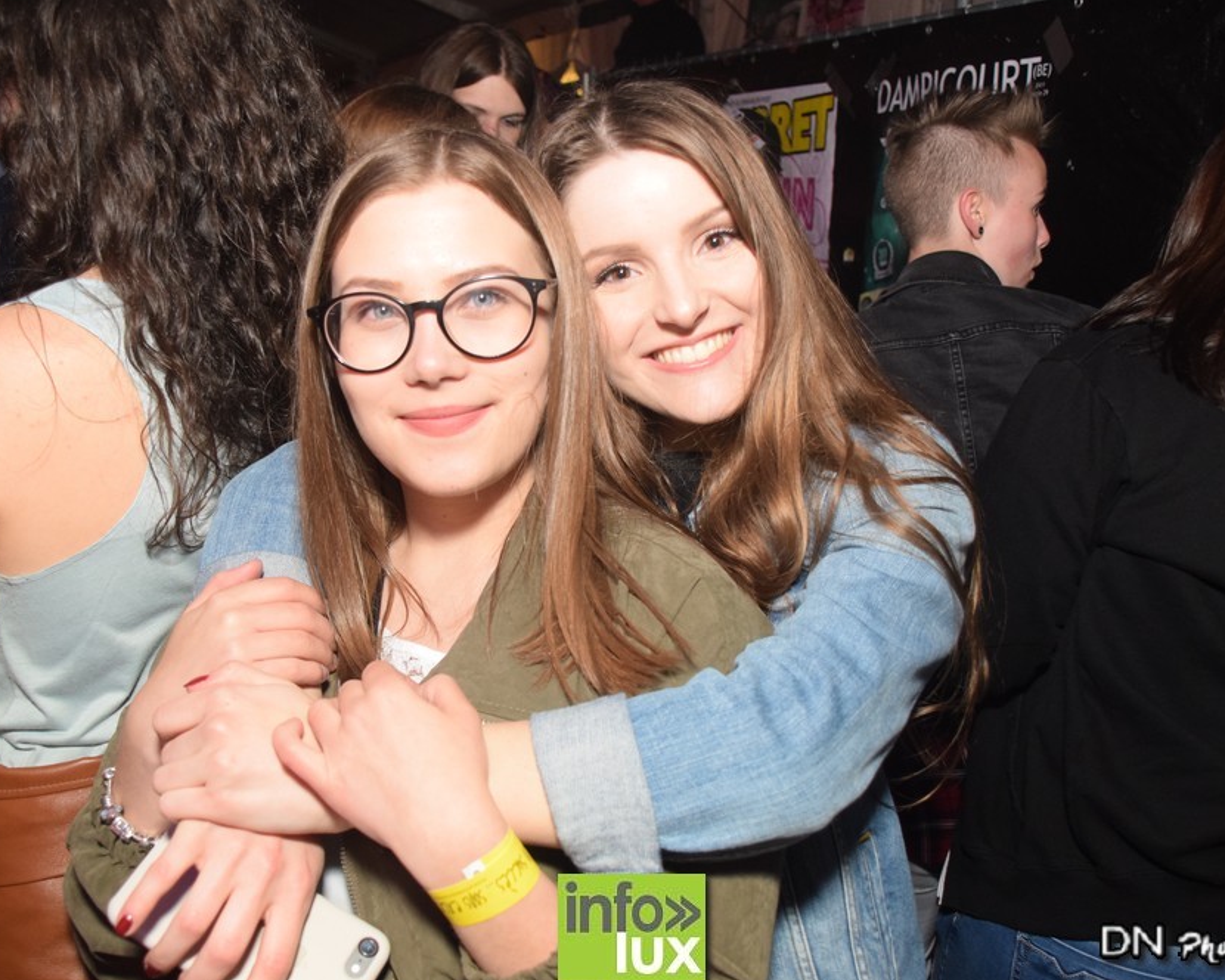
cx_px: 632
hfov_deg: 54.8
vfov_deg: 45.1
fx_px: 1181
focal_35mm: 33
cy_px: 496
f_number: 3.5
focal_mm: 19
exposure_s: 1/60
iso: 1600
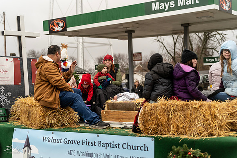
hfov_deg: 33.8
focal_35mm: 59
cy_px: 79
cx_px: 118
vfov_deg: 22.9
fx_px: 390
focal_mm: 57
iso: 250
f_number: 2.8
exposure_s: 1/640
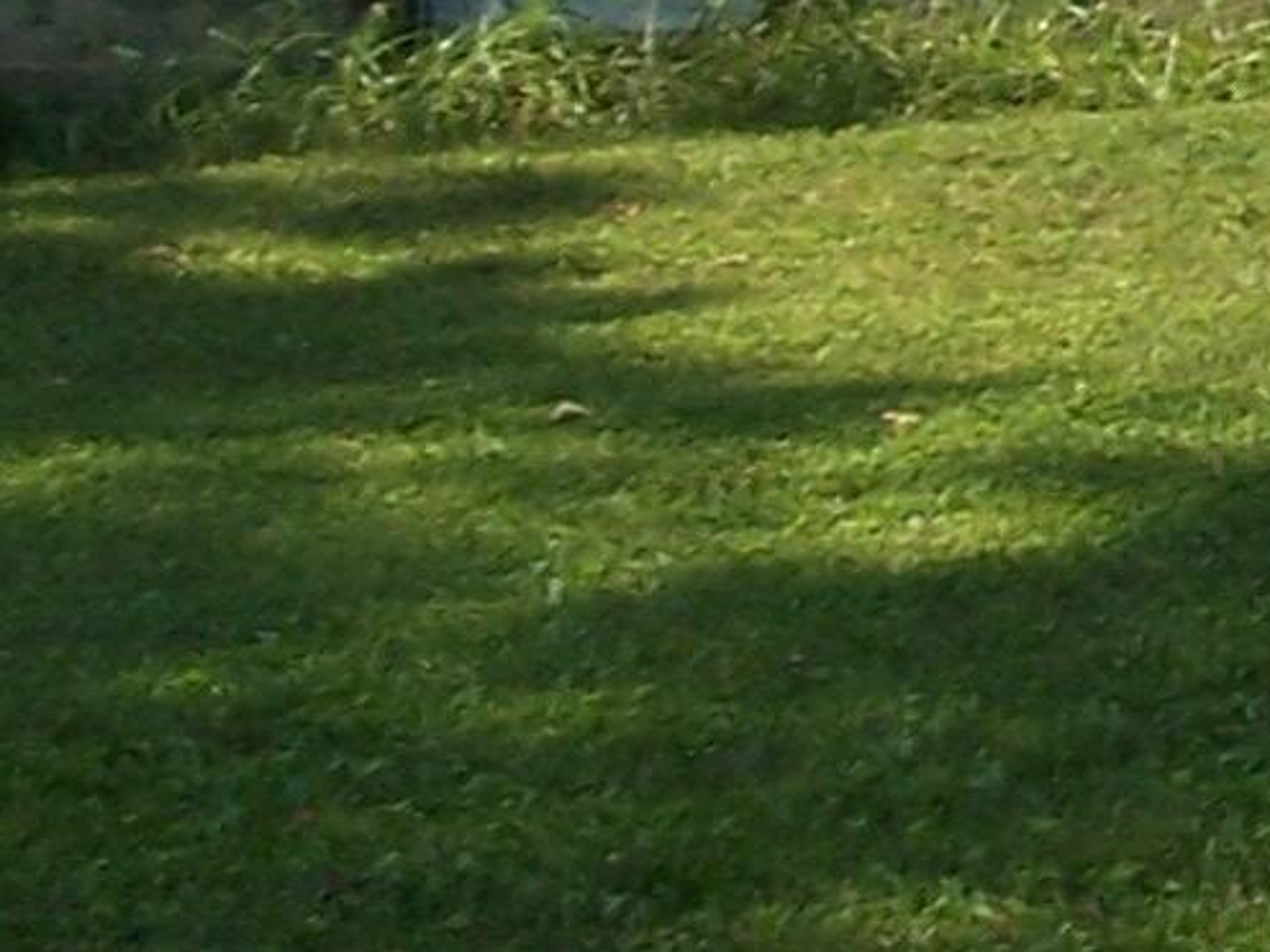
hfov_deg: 10.5
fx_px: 6492
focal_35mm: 177
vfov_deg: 8.2
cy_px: -495
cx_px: 2253
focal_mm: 6.3
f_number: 4
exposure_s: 1/500
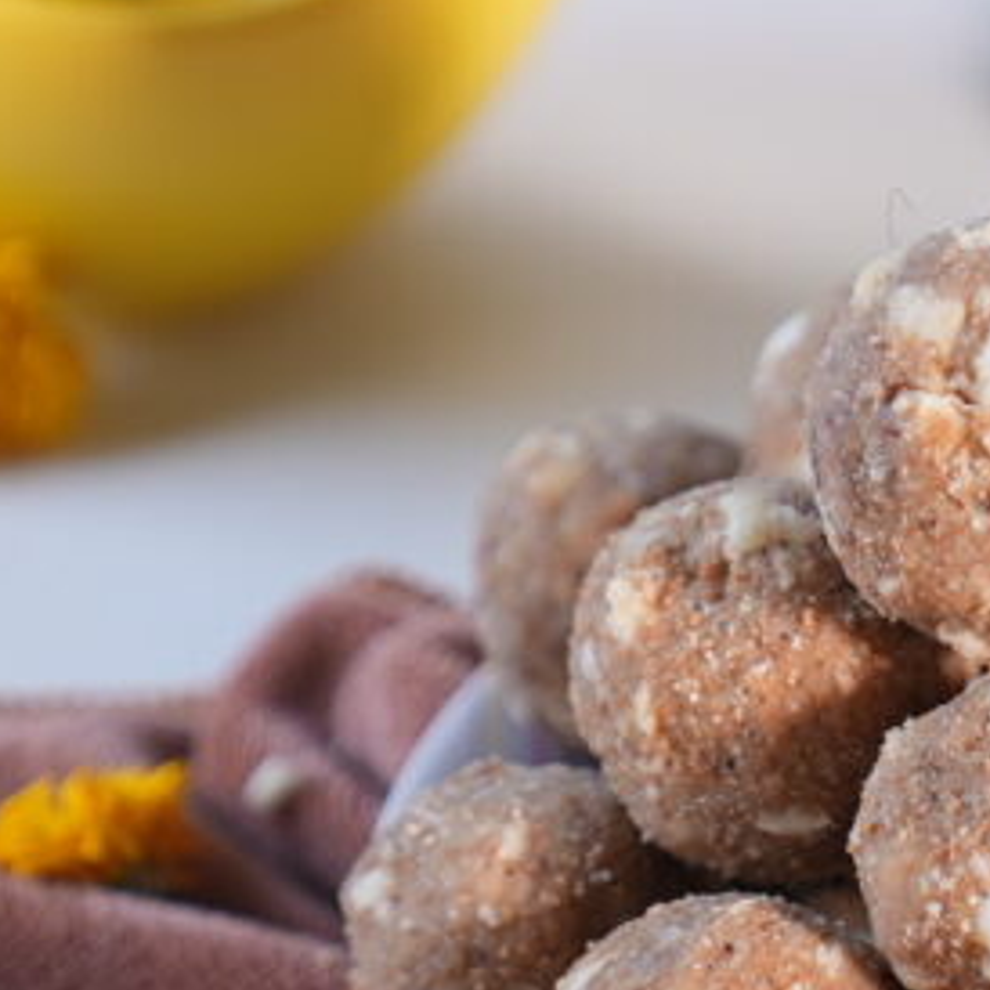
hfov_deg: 5.2
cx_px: 1254
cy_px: 556
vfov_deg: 5.2
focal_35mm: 334
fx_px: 10807
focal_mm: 70
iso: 80
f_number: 2.8
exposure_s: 1/100
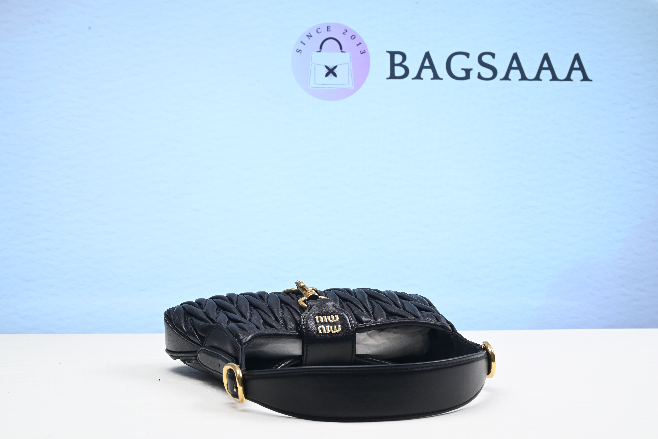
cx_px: 329
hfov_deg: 46.4
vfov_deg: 31.9
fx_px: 768
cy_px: 220
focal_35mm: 42
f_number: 16
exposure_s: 1/2
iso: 100
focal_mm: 42
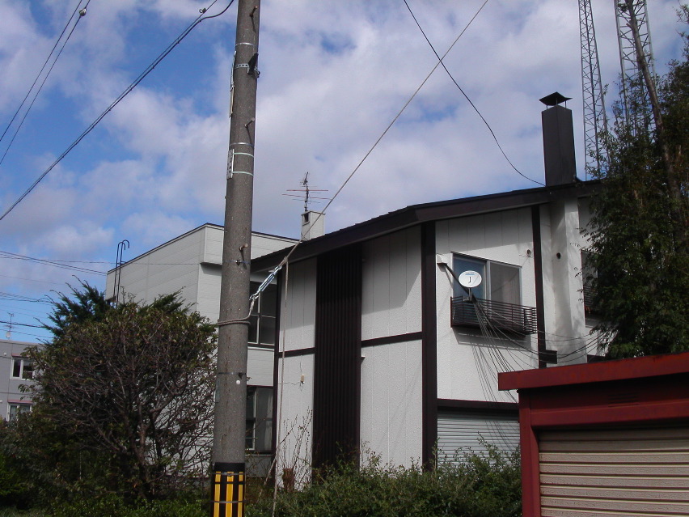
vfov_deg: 37.7
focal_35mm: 38
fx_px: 756
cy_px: 258
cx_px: 344
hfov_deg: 49.0
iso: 100
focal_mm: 7.8
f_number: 8
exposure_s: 1/750
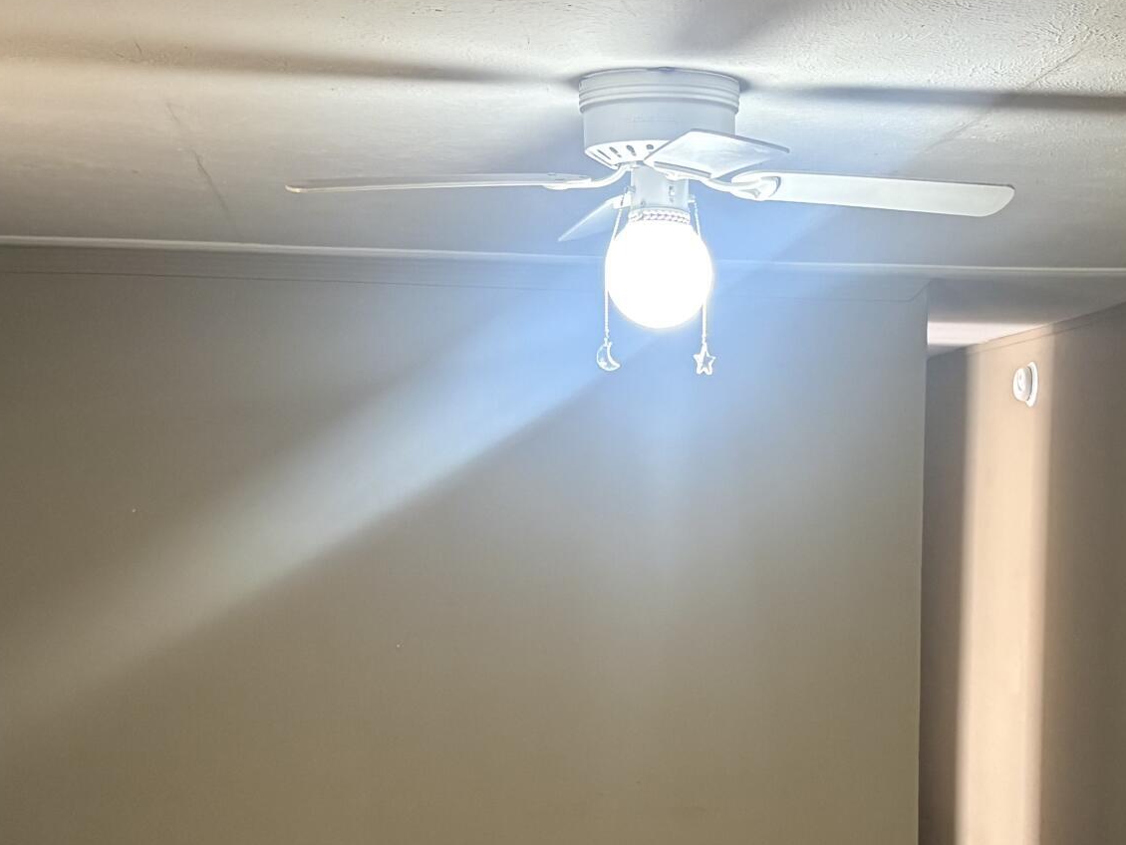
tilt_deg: -5.4
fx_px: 2245
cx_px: 734
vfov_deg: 20.8
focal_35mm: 69
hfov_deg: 28.0
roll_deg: -0.9
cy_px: 772
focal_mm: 5.96
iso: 320
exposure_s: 1/60
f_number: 1.6
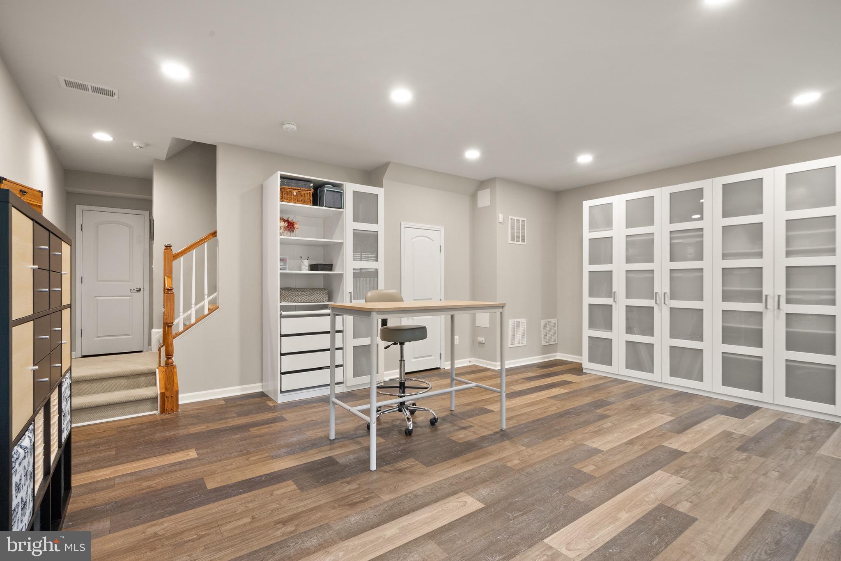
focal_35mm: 16
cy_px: 280
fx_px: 374
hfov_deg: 96.7
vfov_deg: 73.8
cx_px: 420
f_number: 9
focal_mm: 16
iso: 800
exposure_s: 1/3
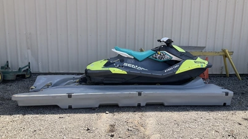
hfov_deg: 61.0
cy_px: 79
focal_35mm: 32
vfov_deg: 36.6
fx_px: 210
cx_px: 124
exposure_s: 1/829
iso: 25
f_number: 1.8
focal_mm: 3
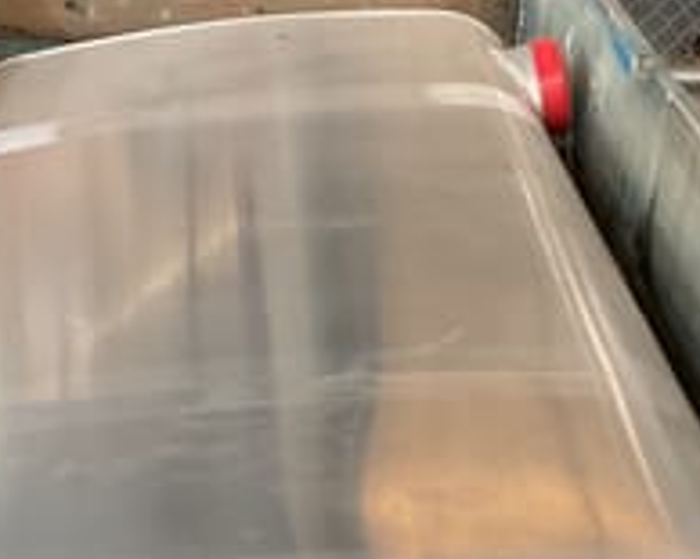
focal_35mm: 73
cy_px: 442
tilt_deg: -31.8
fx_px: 1512
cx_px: 274
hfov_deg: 26.0
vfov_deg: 20.7
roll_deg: -2.4
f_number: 1.8
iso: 200
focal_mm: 3
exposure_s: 1/33
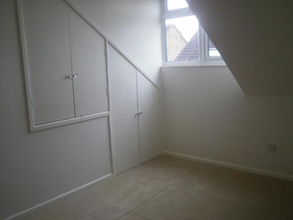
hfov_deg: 58.4
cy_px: 110
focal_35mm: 31
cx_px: 146
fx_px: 262
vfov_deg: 45.4
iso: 100
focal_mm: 5.45
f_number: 2.9
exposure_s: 1/40
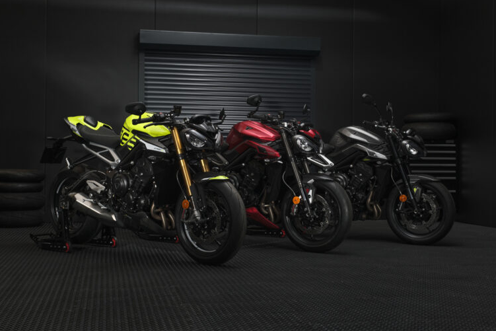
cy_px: 163
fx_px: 634
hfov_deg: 42.7
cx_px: 249
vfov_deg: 29.3
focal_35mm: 46
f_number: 5.6
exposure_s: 1/8
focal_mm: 30.2
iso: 160
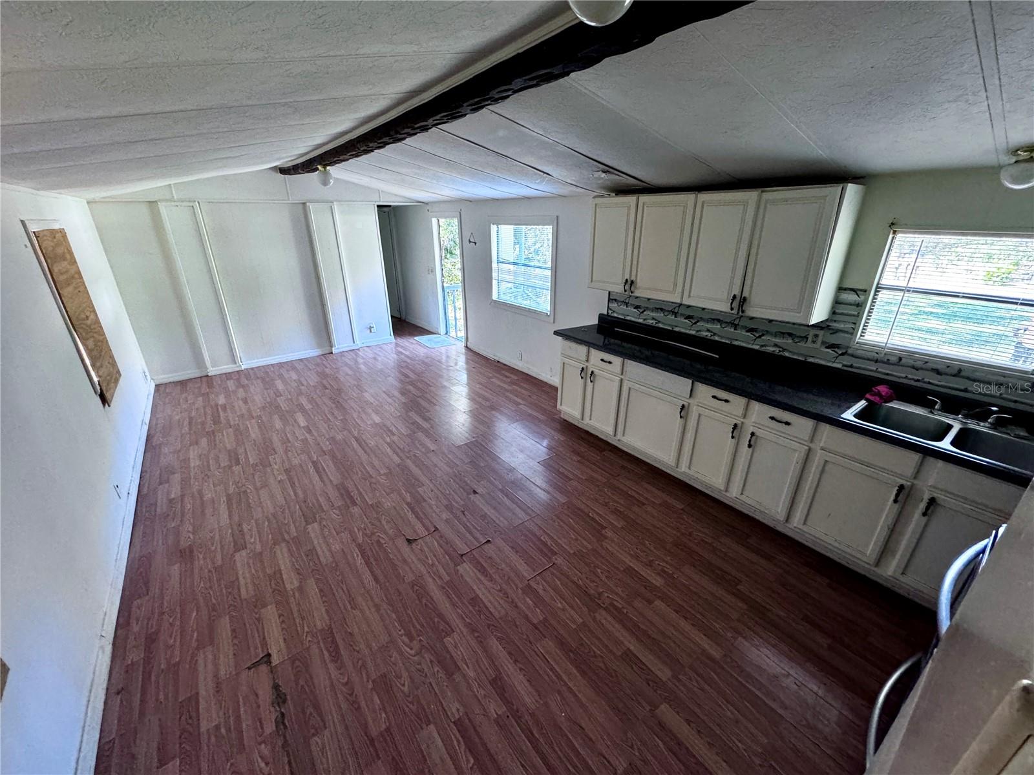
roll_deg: +0.8
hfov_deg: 102.1
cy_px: 388
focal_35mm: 14
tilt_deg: -23.0
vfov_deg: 85.7
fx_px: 418
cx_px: 517
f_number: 2.2
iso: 400
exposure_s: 1/60
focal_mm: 2.22
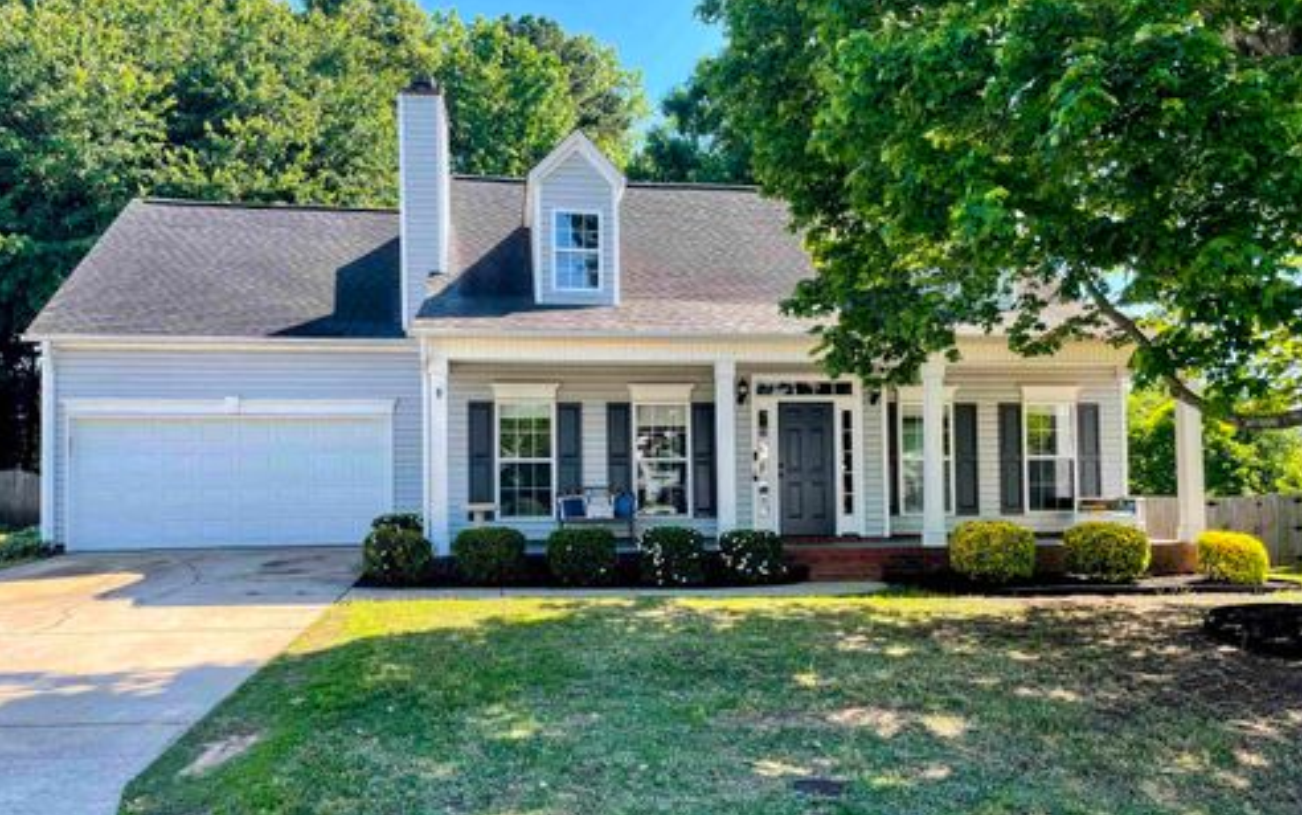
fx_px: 994
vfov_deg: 44.5
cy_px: 467
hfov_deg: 66.4
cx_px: 654
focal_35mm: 28
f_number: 1.6
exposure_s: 1/647
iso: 32
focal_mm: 4.2
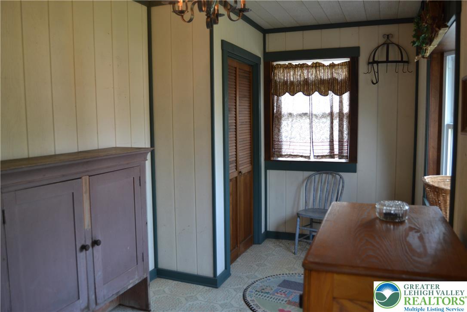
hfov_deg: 64.6
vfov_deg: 45.7
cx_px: 234
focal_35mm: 28
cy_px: 156
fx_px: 370
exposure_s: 1/60
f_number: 4
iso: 400
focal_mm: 19
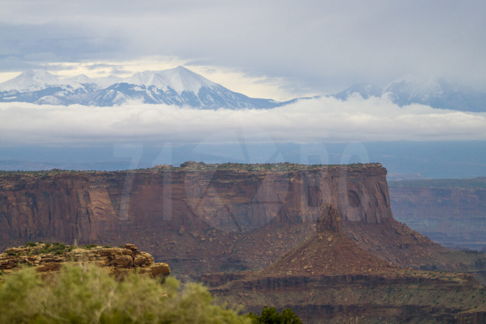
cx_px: 243
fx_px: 2633
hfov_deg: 10.5
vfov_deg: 7.0
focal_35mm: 195
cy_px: 162
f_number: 4.5
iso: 200
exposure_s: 1/2500
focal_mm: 130
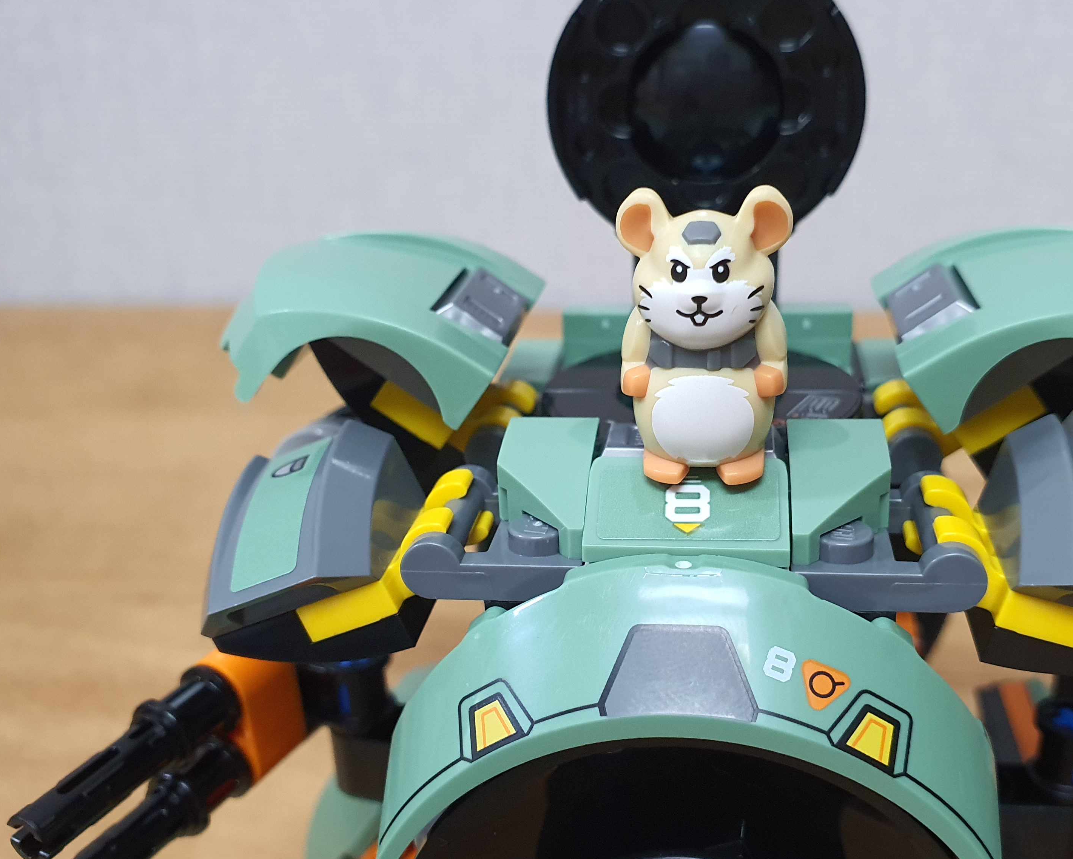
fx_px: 1143
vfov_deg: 41.1
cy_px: 467
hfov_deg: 50.2
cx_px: 587
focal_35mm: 36
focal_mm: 4.3
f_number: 2.4
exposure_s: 1/40
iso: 400
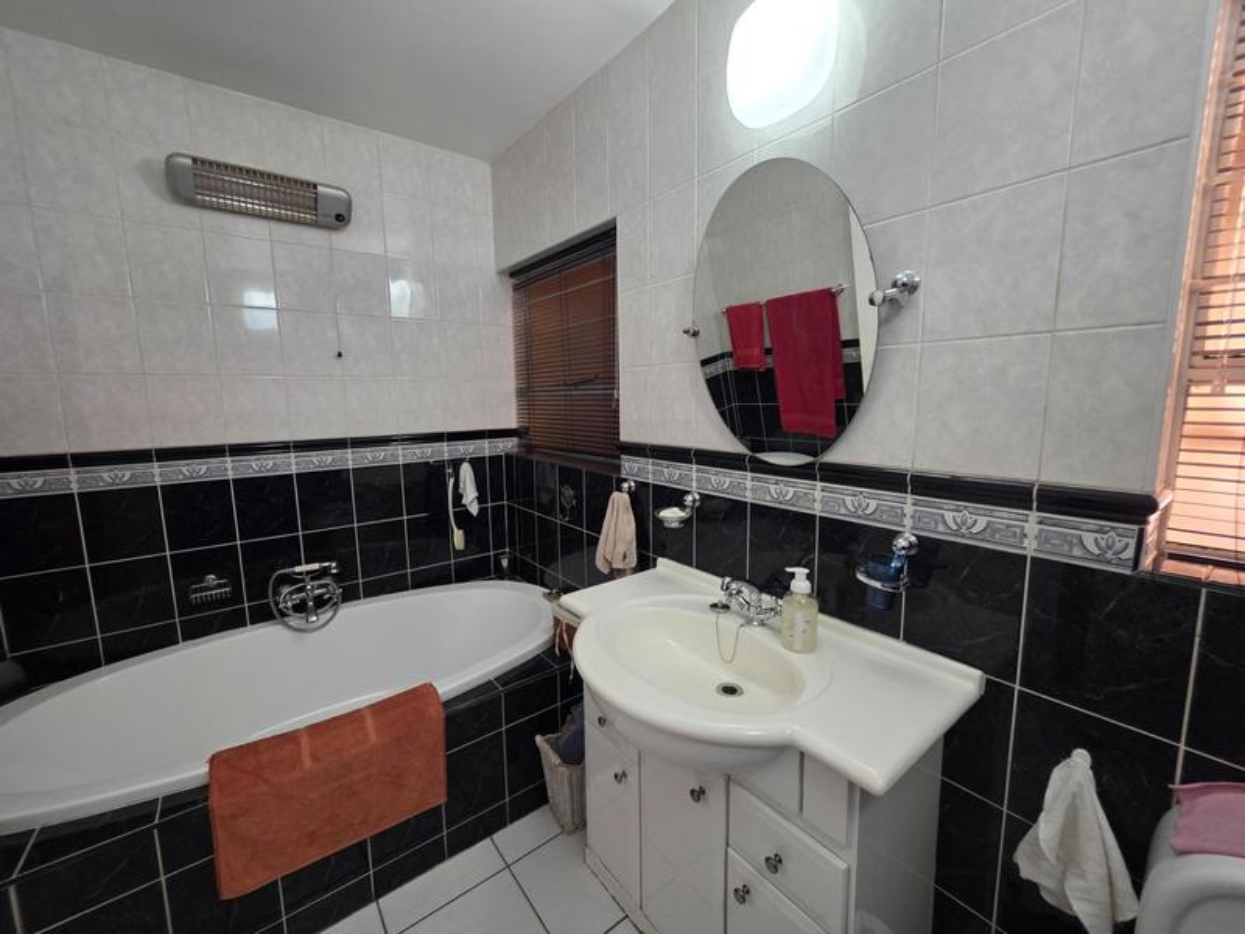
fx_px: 468
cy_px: 467
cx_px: 622
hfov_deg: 106.2
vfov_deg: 89.9
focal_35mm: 13
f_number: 1.9
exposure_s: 1/50
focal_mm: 2.2
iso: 320
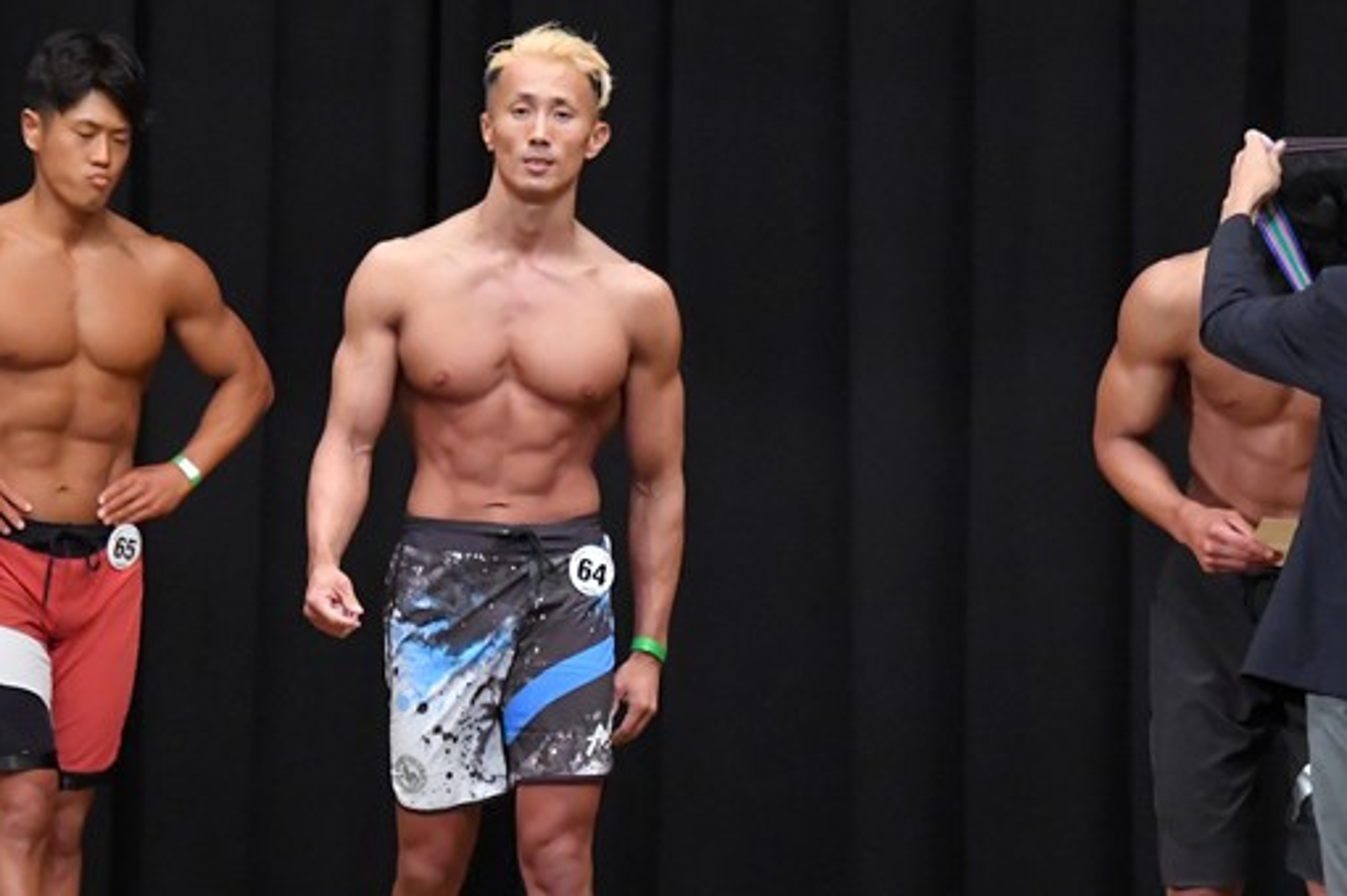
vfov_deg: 4.0
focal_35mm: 341
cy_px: 632
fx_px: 12750
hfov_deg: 6.0
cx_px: 534
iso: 8000
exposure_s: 1/400
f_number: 5.6
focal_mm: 150
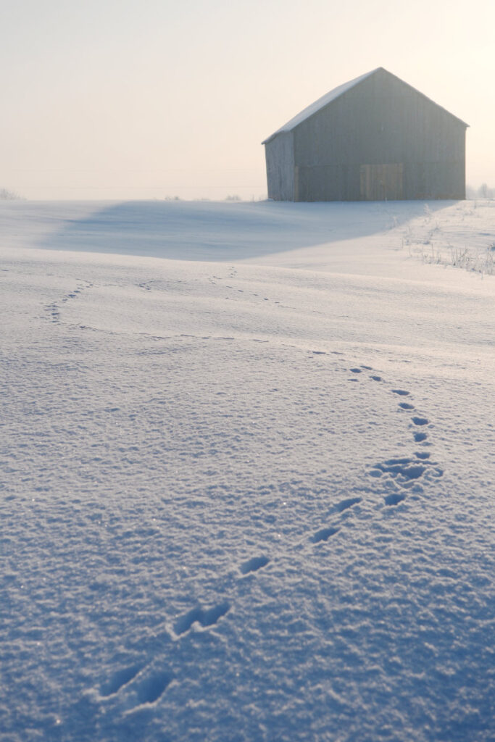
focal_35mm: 60
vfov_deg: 33.4
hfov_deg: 22.6
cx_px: 248
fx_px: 1237
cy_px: 371
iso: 250
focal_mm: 40
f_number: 4
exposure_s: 1/7000
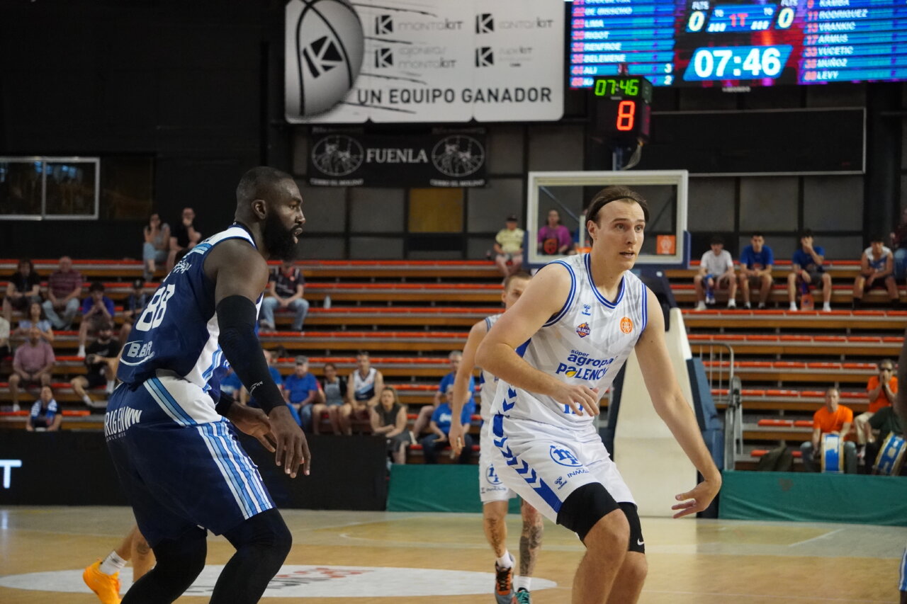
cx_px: 454
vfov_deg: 13.2
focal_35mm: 104
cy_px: 302
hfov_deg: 19.7
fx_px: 2607
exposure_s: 1/1000
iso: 6400
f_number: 5
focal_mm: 69
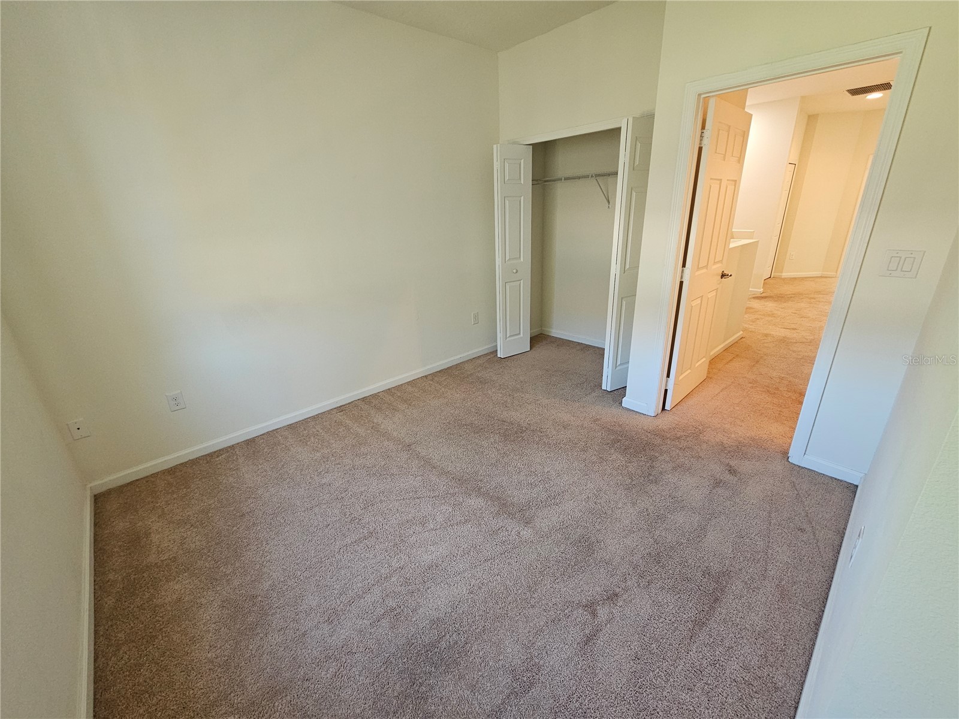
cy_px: 360
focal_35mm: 13
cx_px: 480
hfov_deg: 106.2
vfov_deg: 89.9
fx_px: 360
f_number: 2.2
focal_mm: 2.2
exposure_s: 1/30
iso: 320
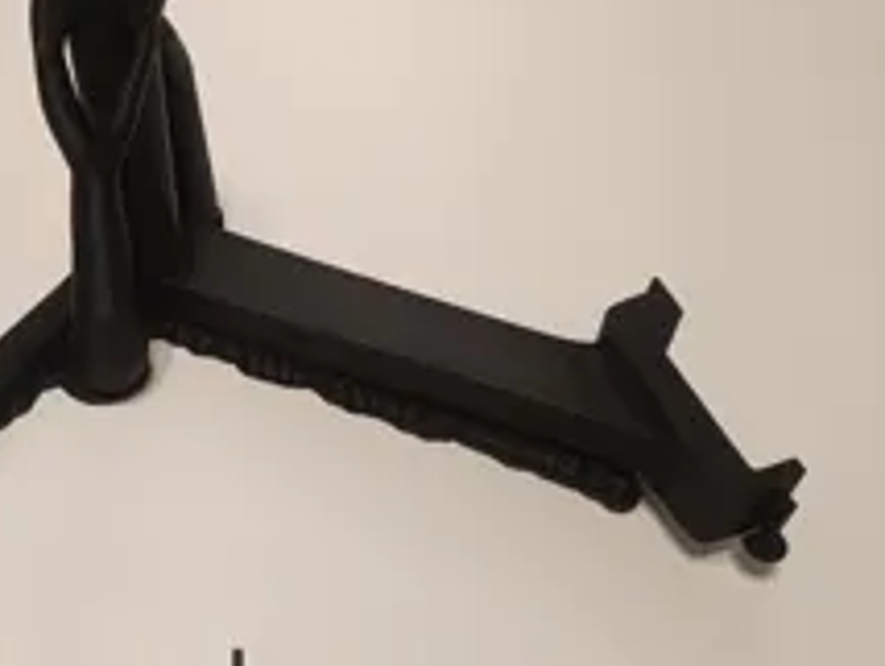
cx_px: 194
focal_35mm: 43
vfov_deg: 33.4
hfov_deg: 42.1
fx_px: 1101
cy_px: 432
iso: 1000
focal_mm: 6.06
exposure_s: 1/60
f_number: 1.69
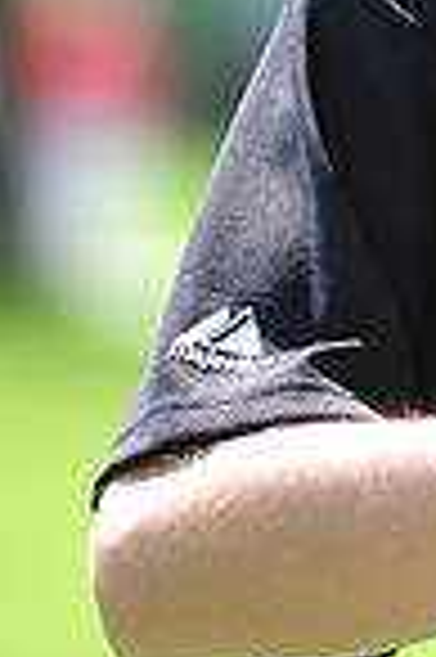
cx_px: 863
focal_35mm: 792
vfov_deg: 2.6
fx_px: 14421
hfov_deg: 1.7
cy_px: -396
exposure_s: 1/320
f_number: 4.5
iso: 200
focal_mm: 200
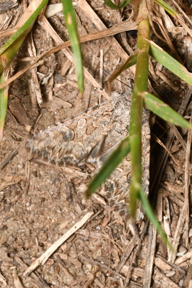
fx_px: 1802
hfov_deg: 6.1
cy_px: 144
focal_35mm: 225
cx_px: 96
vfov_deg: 9.2
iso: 100
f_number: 10
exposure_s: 1/250
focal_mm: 150
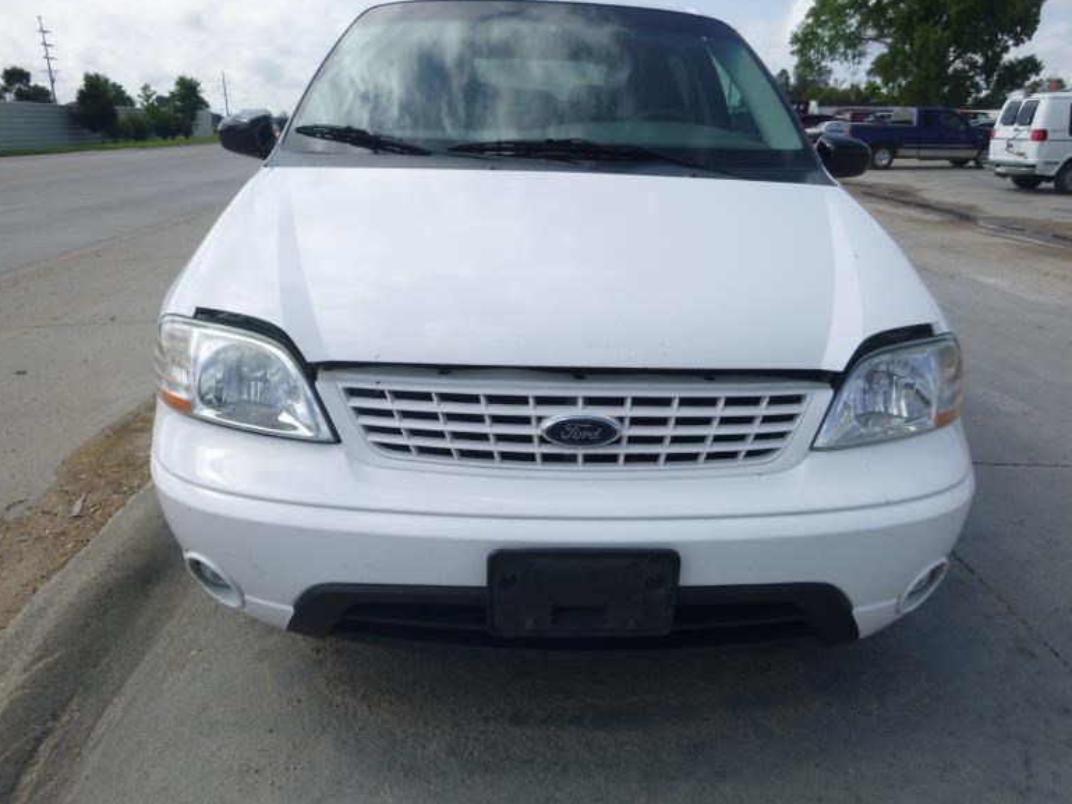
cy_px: 399
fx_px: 805
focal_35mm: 26
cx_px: 548
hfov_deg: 67.3
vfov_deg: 53.1
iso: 100
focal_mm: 4.5
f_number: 3.9
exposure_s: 1/640
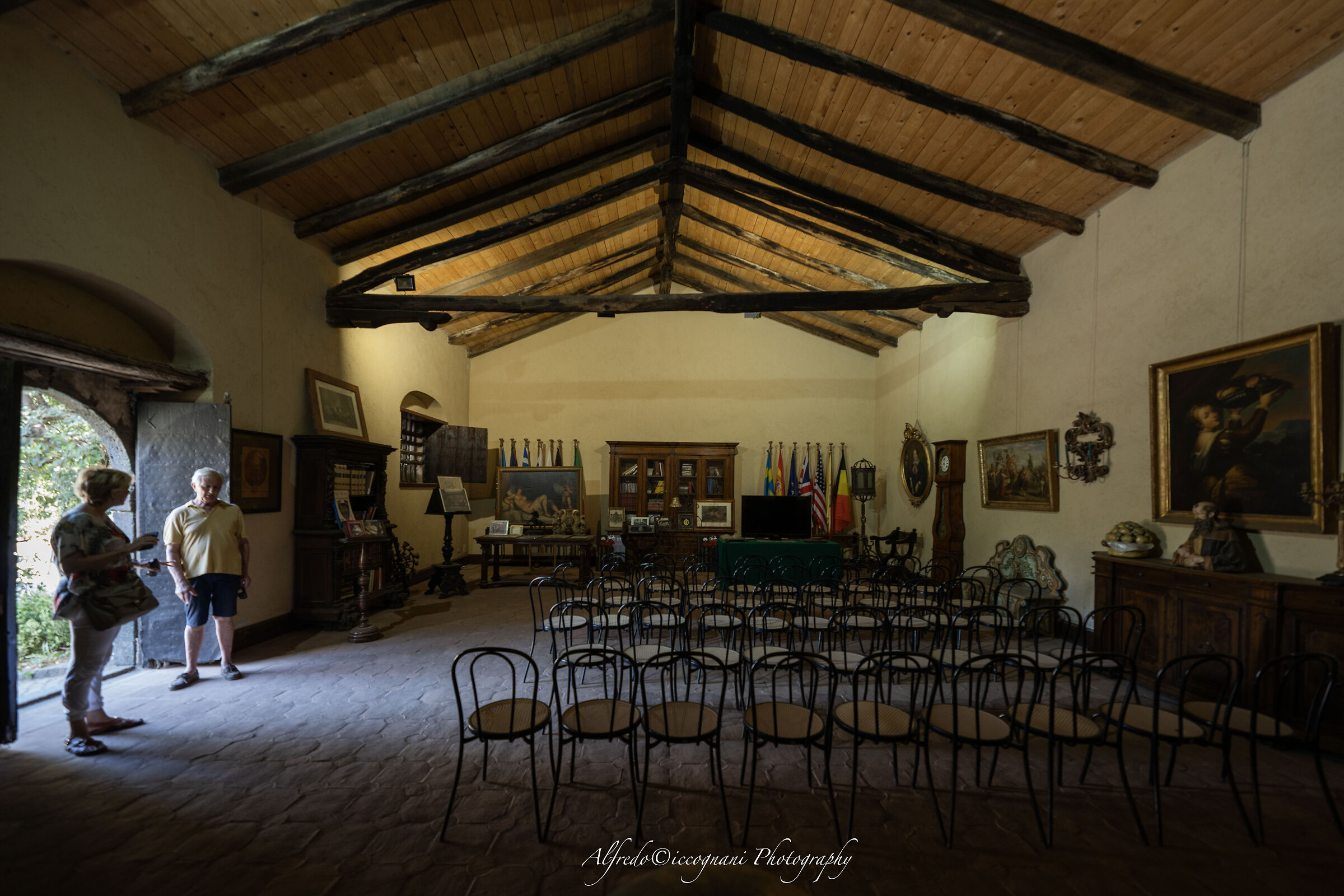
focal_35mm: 12
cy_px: 448
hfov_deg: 112.6
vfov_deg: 90.0
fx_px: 448
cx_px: 672
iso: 400
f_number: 2.8
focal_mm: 12
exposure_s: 1/40
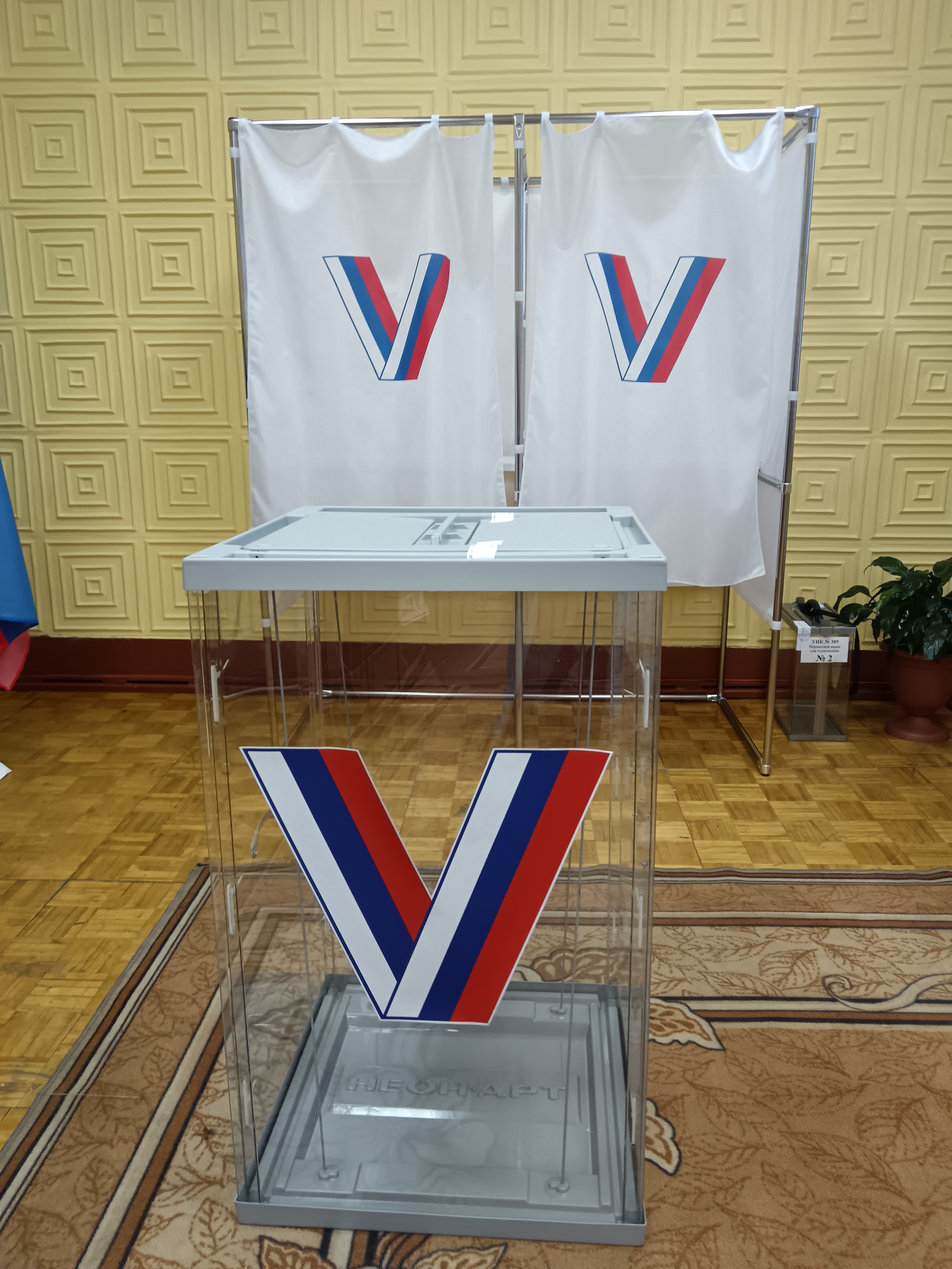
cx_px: 476
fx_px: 990
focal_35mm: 27
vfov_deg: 65.3
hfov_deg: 51.4
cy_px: 634
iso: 926
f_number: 1.9
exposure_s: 1/33.3
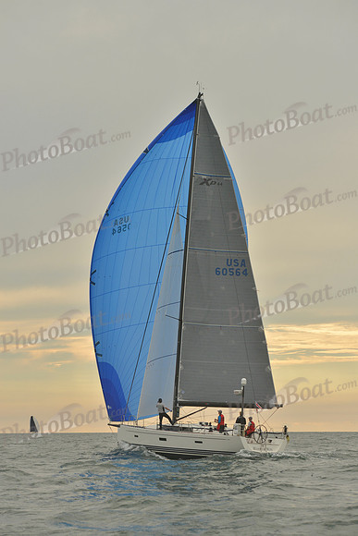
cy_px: 268
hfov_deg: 15.2
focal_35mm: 90
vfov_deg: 22.6
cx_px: 179
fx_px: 1342
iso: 400
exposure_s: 1/1250
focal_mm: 90
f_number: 6.3
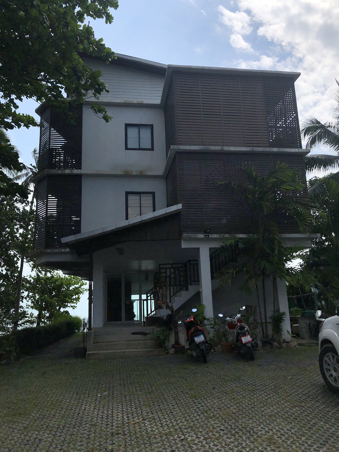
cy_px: 226
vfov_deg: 63.4
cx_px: 170
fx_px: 366
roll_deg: +1.2
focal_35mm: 28
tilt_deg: +13.1
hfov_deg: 49.7
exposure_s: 1/12048
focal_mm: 4
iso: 25
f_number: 1.8
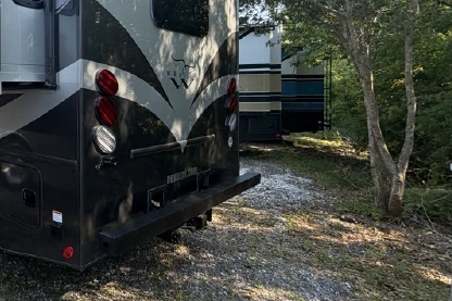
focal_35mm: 28
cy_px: 100
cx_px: 20
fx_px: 351
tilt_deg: -2.0
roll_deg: -0.8
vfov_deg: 45.7
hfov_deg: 54.1
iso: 50
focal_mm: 2.22
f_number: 2.2
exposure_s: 1/187
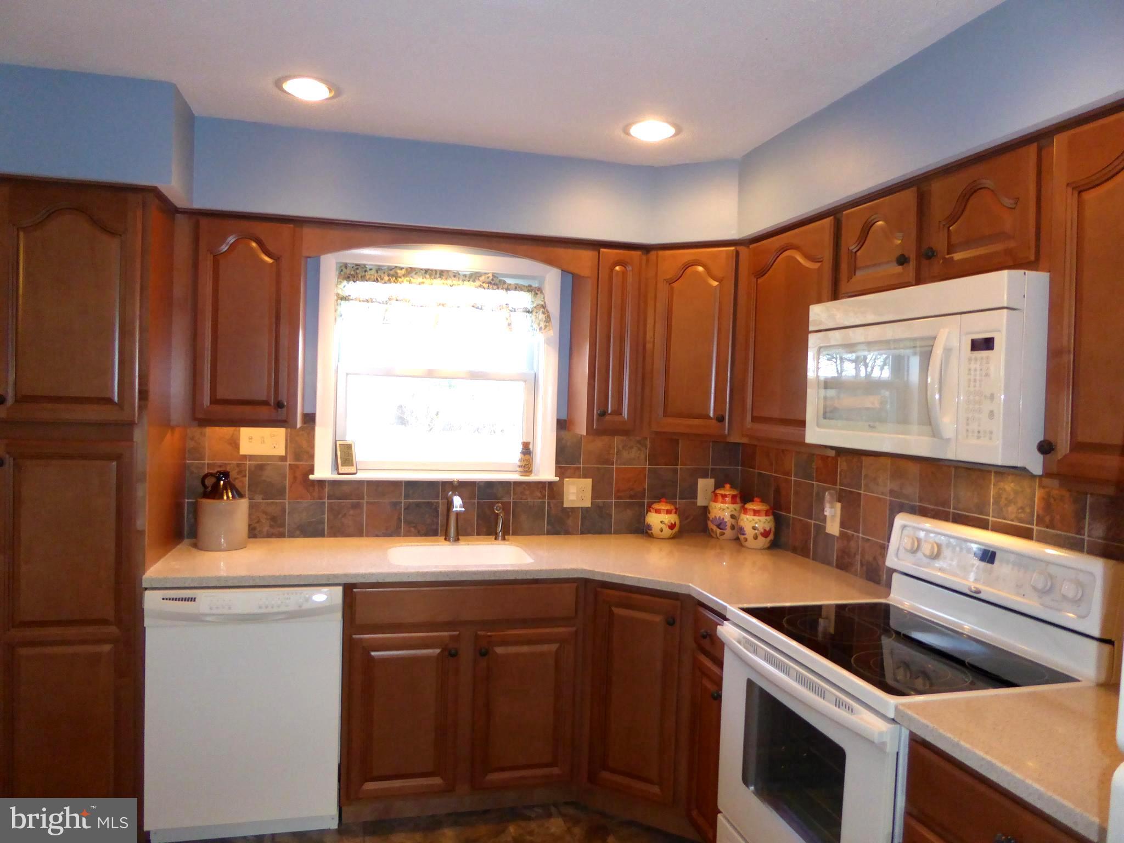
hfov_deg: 71.6
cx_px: 562
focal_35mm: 24
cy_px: 422
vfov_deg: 56.8
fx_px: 779
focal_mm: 4.3
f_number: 3.3
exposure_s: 1/60
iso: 400
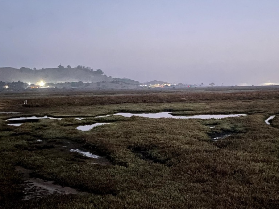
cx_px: 204
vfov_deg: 27.0
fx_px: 435
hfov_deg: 34.9
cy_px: 126
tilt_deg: -5.5
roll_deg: +1.7
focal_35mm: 54
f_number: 1.6
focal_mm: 4.2
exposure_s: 1/4
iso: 640
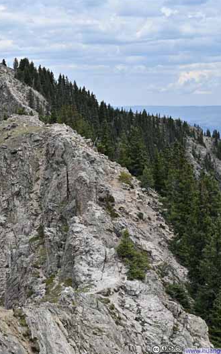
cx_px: -14
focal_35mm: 65
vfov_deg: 31.5
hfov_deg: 19.3
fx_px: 627
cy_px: 176
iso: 64
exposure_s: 1/640
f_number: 5
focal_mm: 42
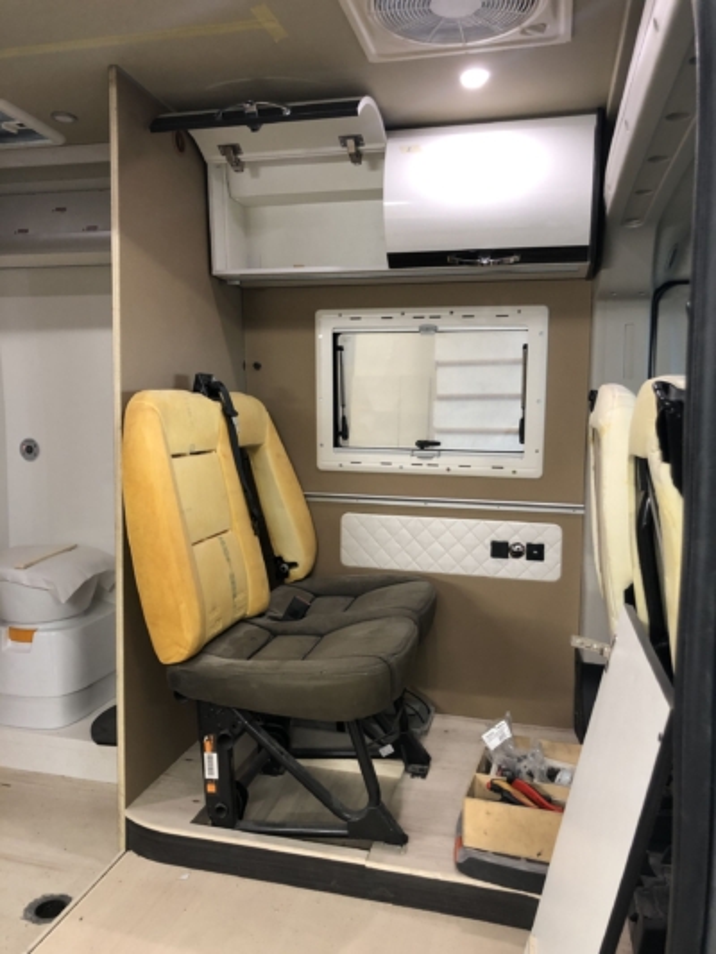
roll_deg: +0.2
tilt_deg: -4.8
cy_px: 477
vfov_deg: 63.4
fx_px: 772
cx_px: 358
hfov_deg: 49.8
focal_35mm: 28
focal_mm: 4
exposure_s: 1/17
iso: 40
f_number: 1.8
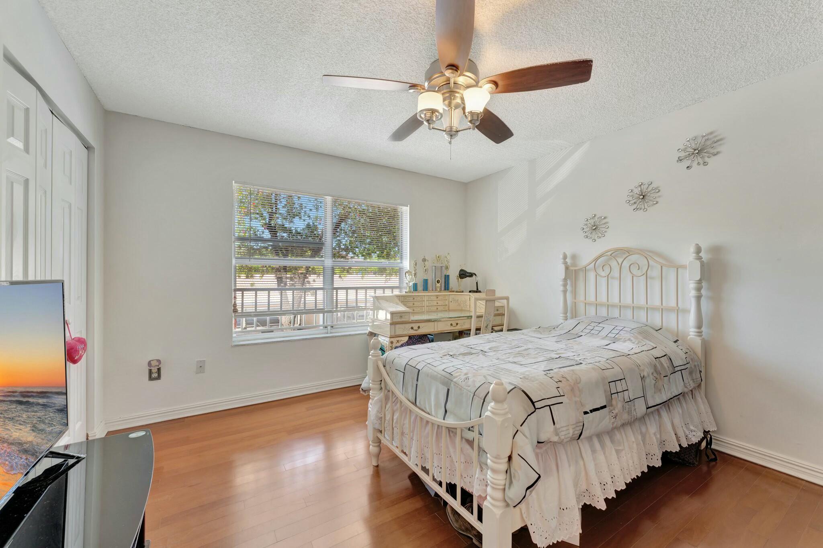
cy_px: 274
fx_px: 320
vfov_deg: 81.2
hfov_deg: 104.3
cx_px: 412
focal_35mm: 14
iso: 400
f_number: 8
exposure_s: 1/4
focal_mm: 14
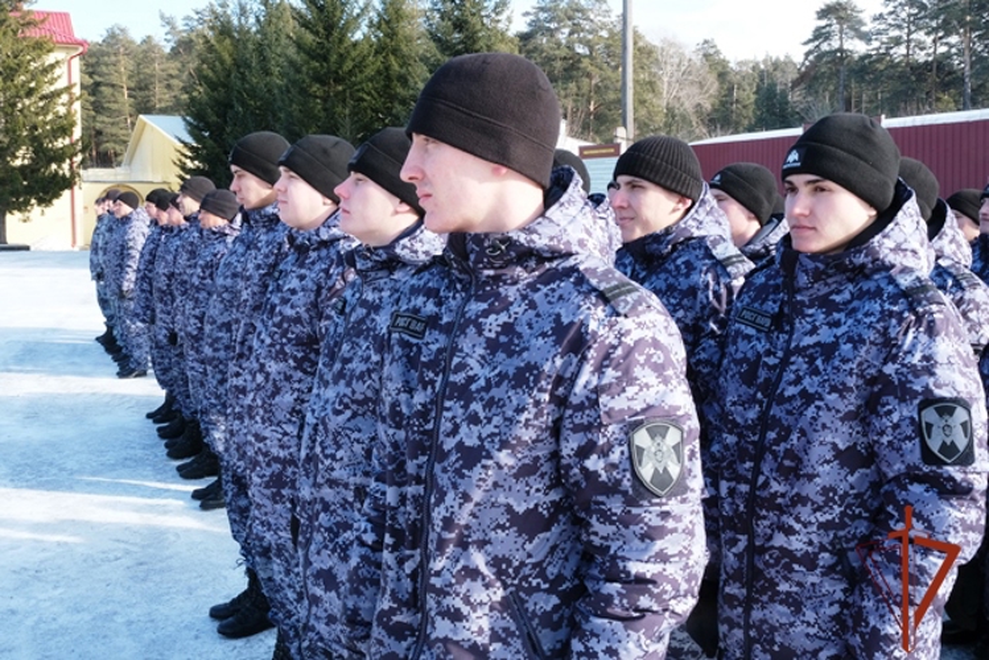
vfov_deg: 43.6
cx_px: 494
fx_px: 824
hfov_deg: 61.9
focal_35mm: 30
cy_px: 330
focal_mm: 20.2
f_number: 22
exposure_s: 1/30
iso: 400
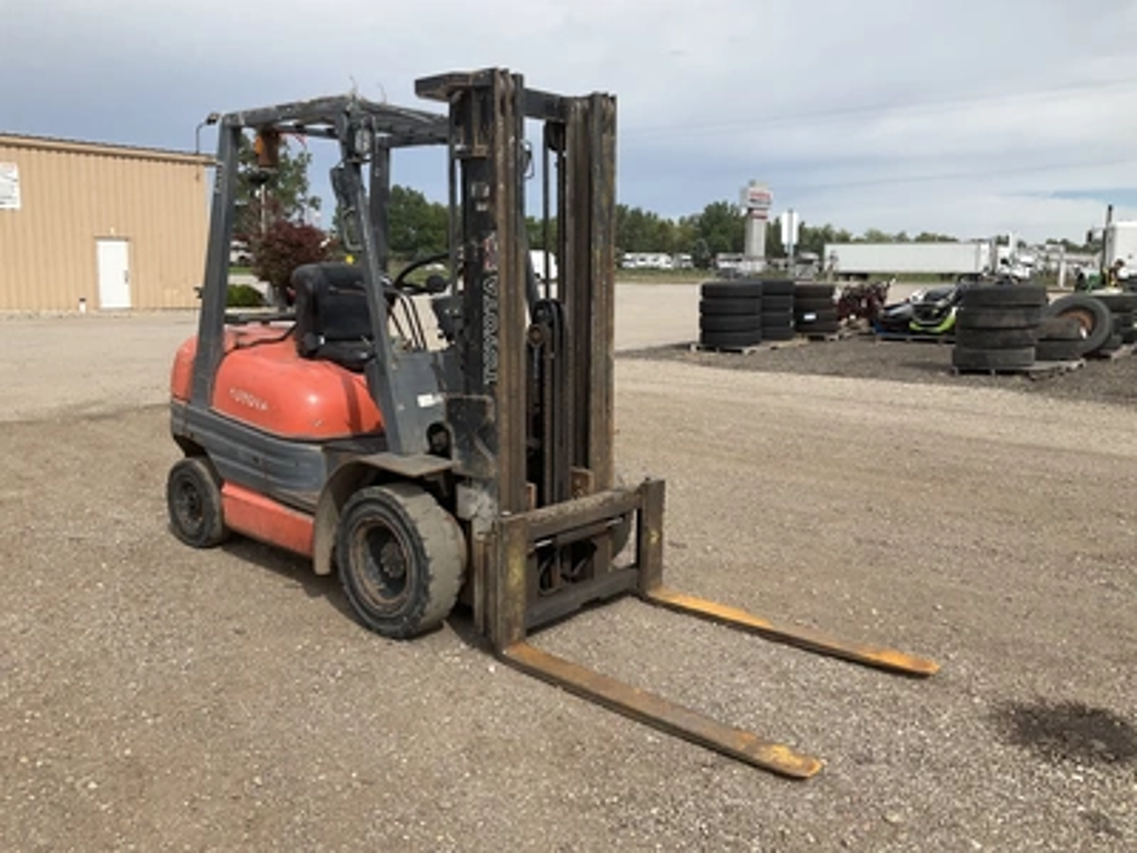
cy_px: 426
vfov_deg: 48.2
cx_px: 568
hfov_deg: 61.7
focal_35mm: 29
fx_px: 953
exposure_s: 1/1626
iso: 25
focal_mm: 3
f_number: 1.8
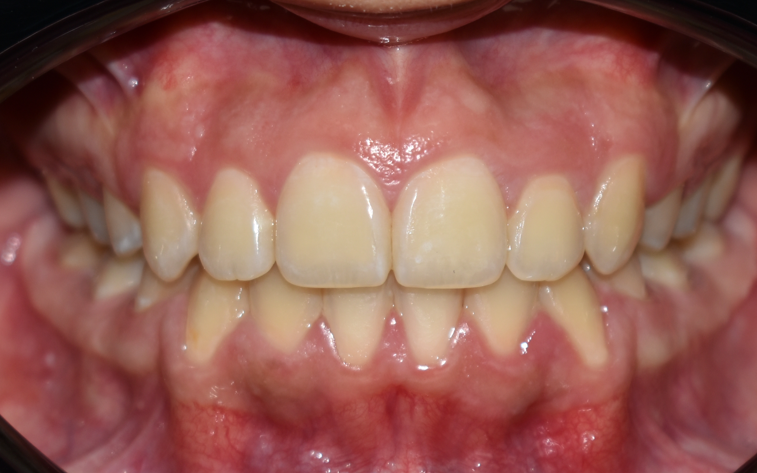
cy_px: 256
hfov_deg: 23.4
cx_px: 378
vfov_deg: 14.8
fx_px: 1826
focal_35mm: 89
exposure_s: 1/100
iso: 100
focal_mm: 55
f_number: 5.6
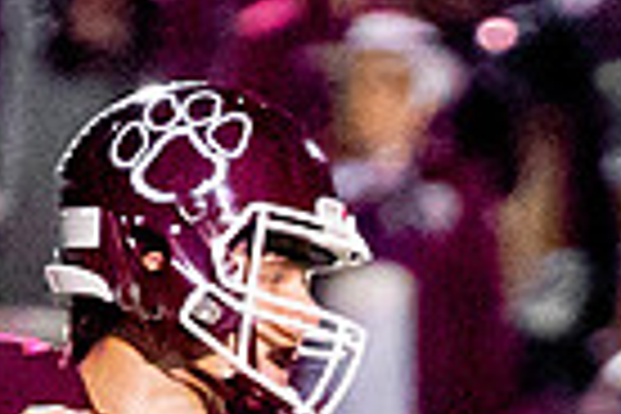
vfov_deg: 0.7
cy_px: 1037
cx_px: 786
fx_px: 33083
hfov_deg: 1.1
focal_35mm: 1918
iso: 2000
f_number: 2.8
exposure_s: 1/1000
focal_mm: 200
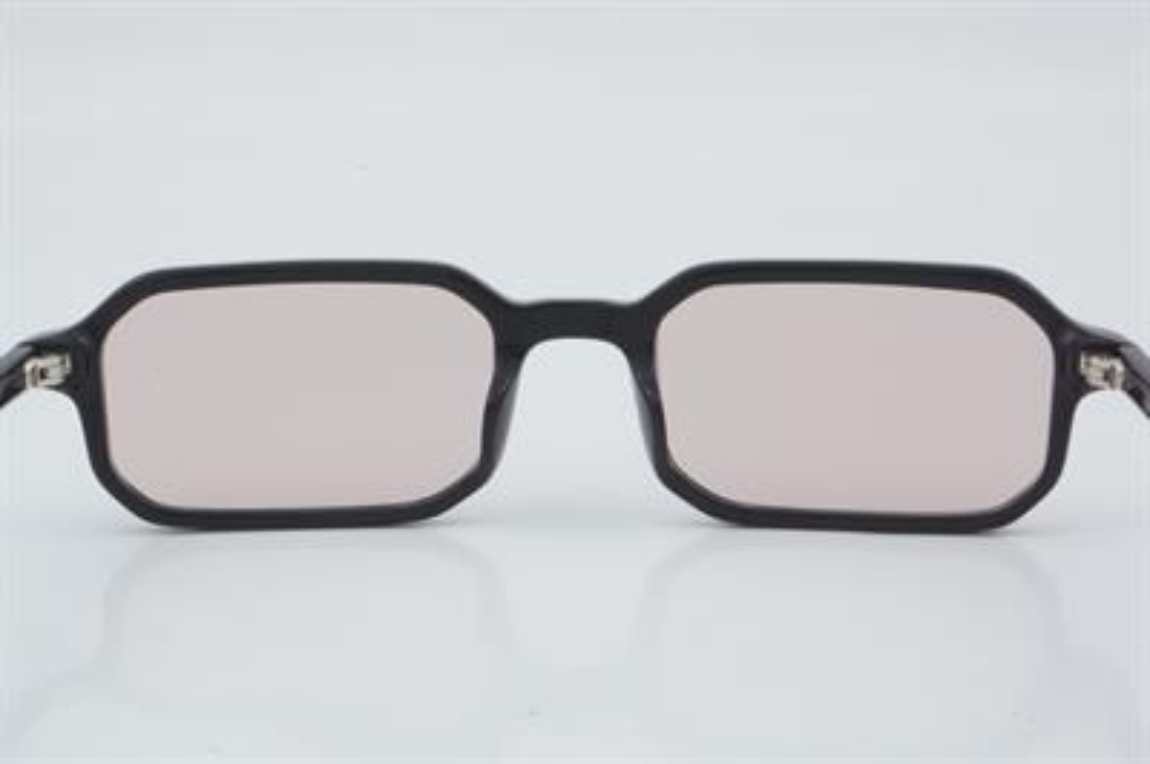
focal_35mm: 82
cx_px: 575
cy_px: 382
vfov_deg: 16.5
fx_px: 2633
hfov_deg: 24.6
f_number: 32
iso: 100
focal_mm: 55
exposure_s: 1/3
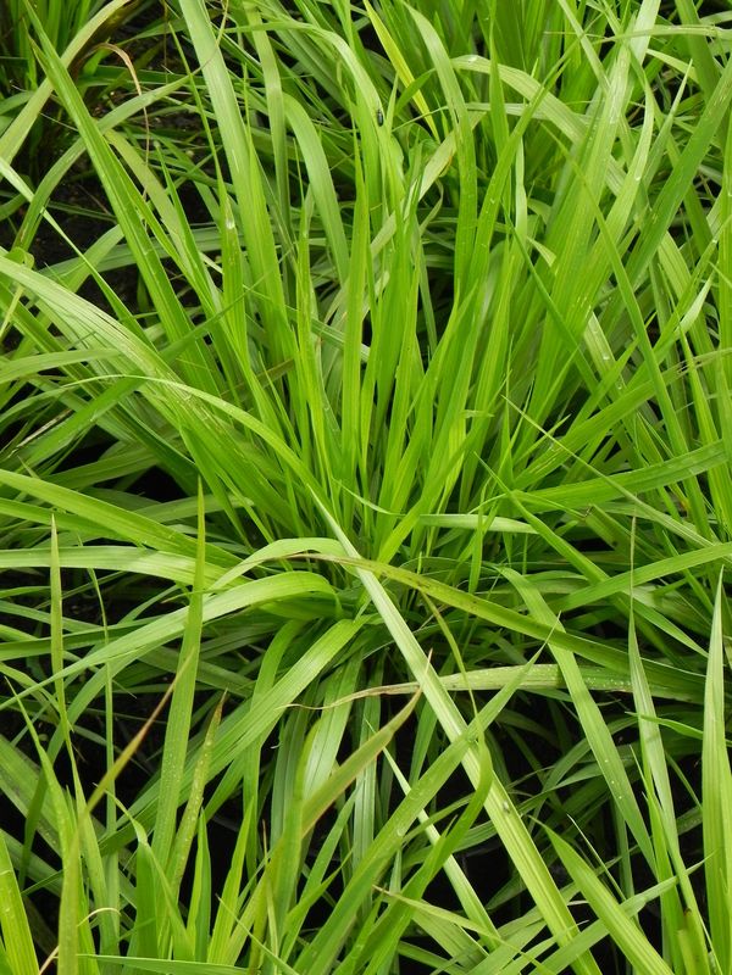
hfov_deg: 10.3
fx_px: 4060
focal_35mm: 144
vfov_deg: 13.7
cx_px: 366
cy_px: 488
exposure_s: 1/320
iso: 160
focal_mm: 25.7
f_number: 5
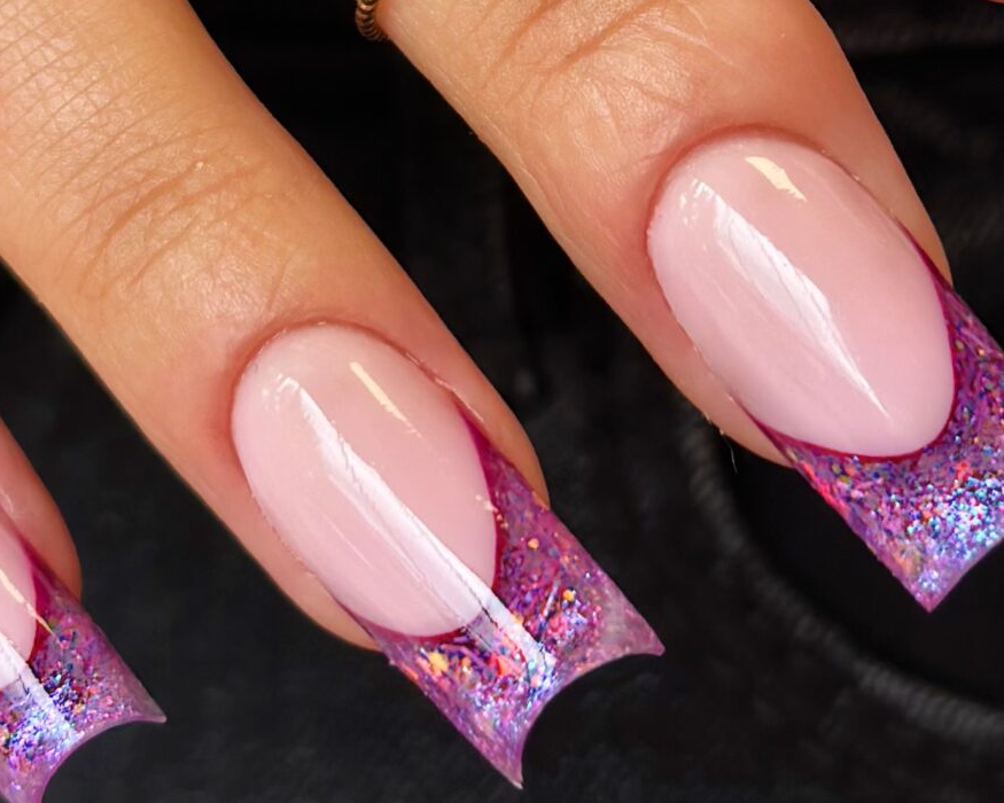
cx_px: 557
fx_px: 4071
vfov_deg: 11.1
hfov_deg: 14.1
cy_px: -120
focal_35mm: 137
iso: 64
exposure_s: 1/139
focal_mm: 6.86
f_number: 1.78
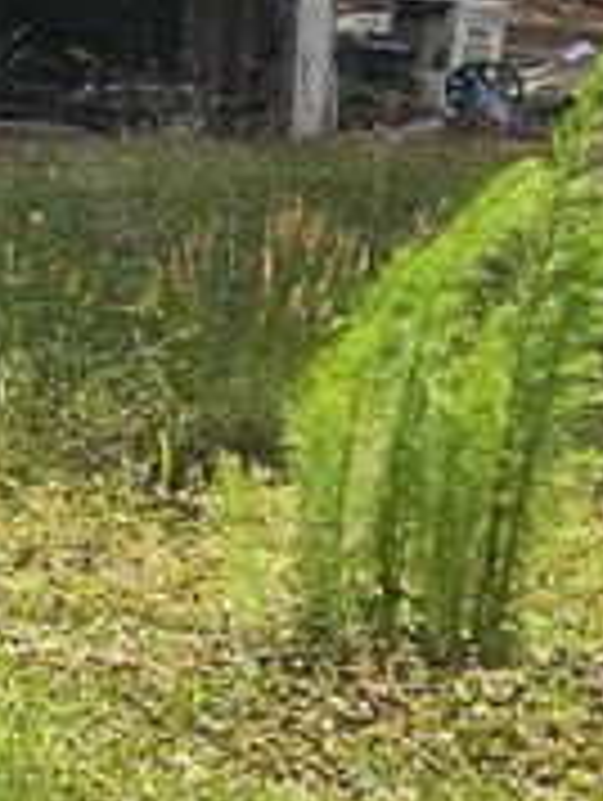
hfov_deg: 8.1
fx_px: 3591
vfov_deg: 12.6
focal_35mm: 155
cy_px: -18
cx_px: -1238
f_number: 1.7
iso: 10
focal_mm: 6.3
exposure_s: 1/357
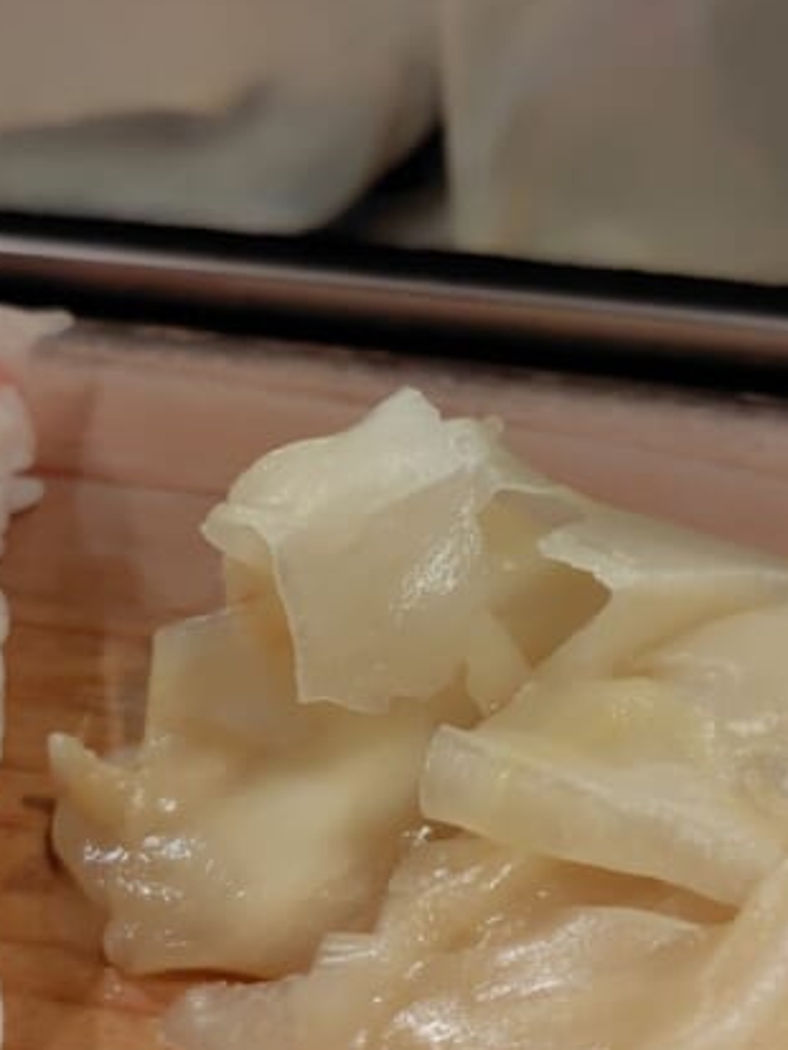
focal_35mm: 57
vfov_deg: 33.7
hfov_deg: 25.7
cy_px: 636
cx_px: 430
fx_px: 1729
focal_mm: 5.6
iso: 827
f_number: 1.9
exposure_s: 1/60
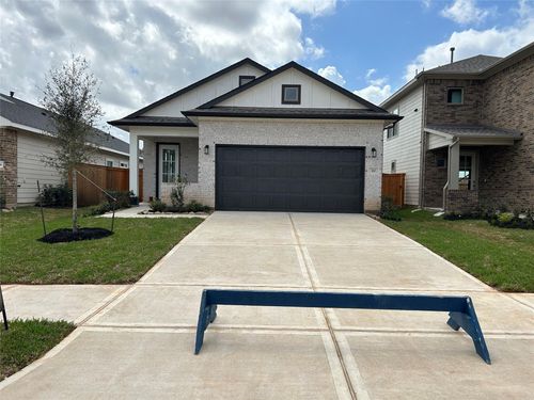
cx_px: 267
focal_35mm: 26
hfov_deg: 67.3
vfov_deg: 53.1
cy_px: 200
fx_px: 401
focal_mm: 5.7
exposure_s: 1/4831
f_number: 1.5
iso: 50
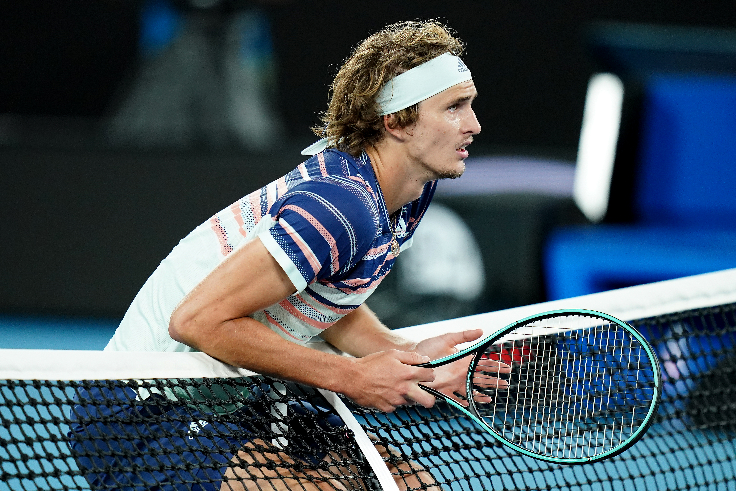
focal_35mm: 400
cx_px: 368
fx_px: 8177
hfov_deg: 5.2
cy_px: 246
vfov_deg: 3.4
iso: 4000
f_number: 2.8
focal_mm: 400
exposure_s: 1/2000
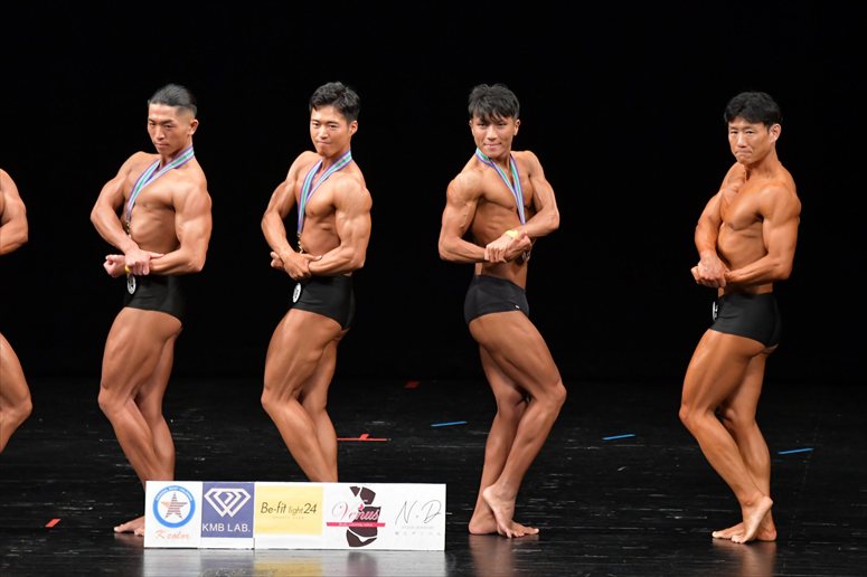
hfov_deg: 8.1
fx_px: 6138
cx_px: 434
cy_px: 288
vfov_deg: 5.4
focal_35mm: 255
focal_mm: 170
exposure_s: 1/400
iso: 3200
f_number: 5.6
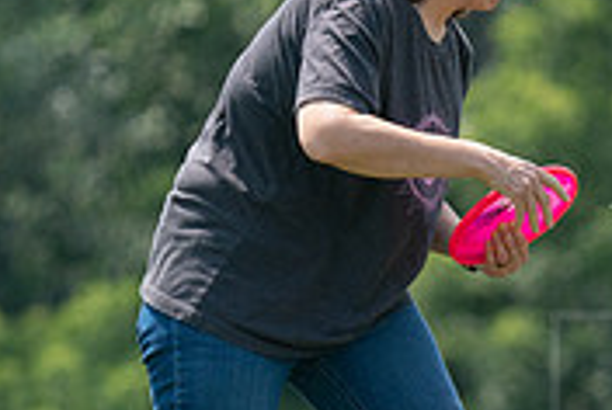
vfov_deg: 1.1
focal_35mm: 1201
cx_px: 883
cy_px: 485
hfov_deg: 1.7
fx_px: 20451
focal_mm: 365
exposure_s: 1/4000
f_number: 6.3
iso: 1600
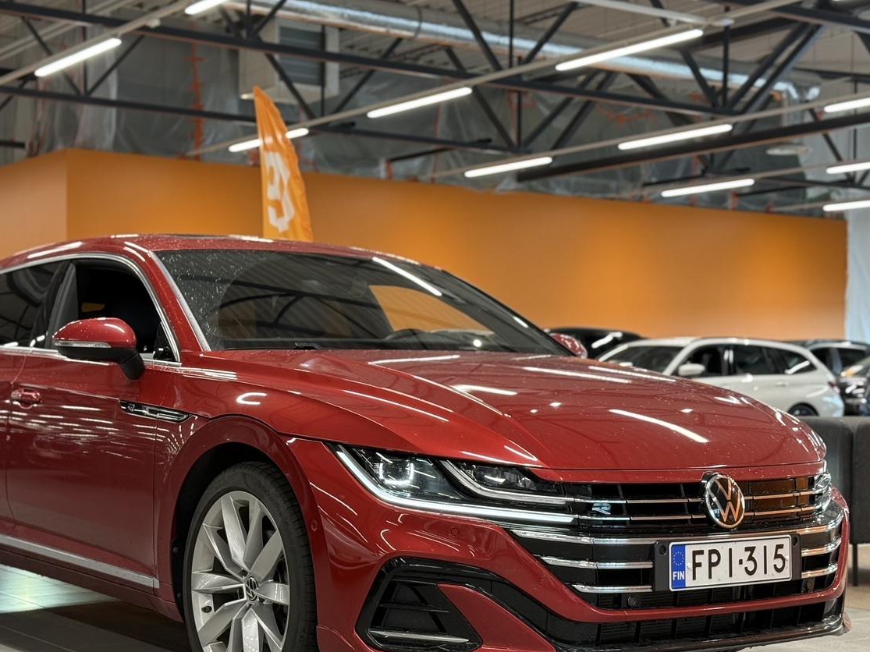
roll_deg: -0.5
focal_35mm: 62
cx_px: 382
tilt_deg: -0.2
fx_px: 1558
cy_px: 384
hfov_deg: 31.2
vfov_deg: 23.6
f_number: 1.78
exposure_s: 1/51
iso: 125
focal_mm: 6.76
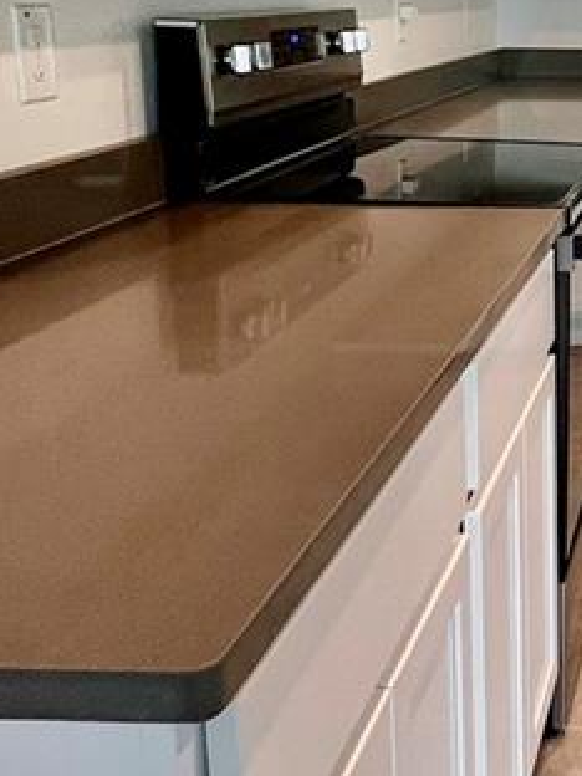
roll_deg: -0.9
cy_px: 201
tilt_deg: -9.6
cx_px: 721
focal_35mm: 50
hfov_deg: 25.7
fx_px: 1121
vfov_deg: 37.3
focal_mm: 1.57
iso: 125
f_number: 1.8
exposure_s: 1/60
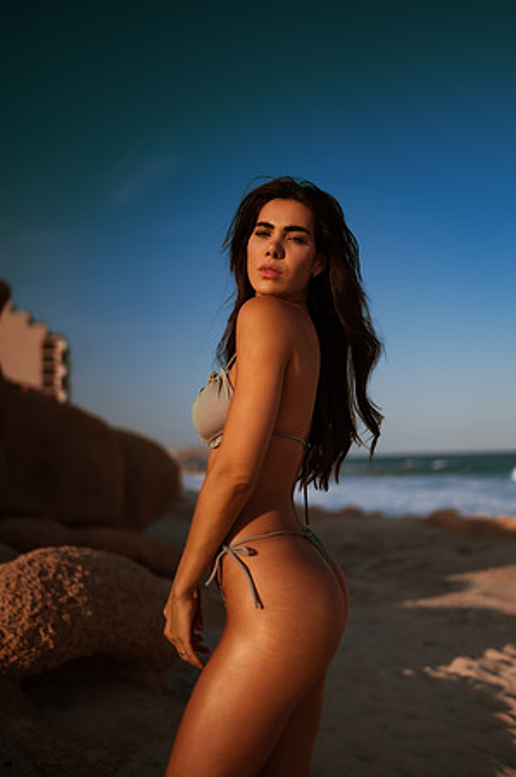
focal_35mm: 35
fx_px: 754
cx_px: 258
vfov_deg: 54.5
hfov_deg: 37.8
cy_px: 388
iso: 50
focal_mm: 35
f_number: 1.4
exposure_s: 1/8000
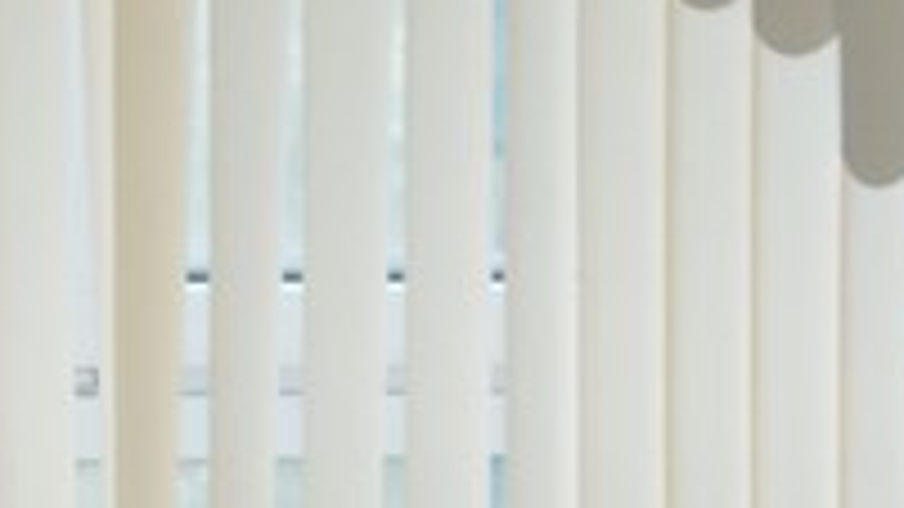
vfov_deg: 2.7
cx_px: 99
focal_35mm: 441
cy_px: 1194
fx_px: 10562
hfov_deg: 4.9
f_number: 5.6
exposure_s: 1/125
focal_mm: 55
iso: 720
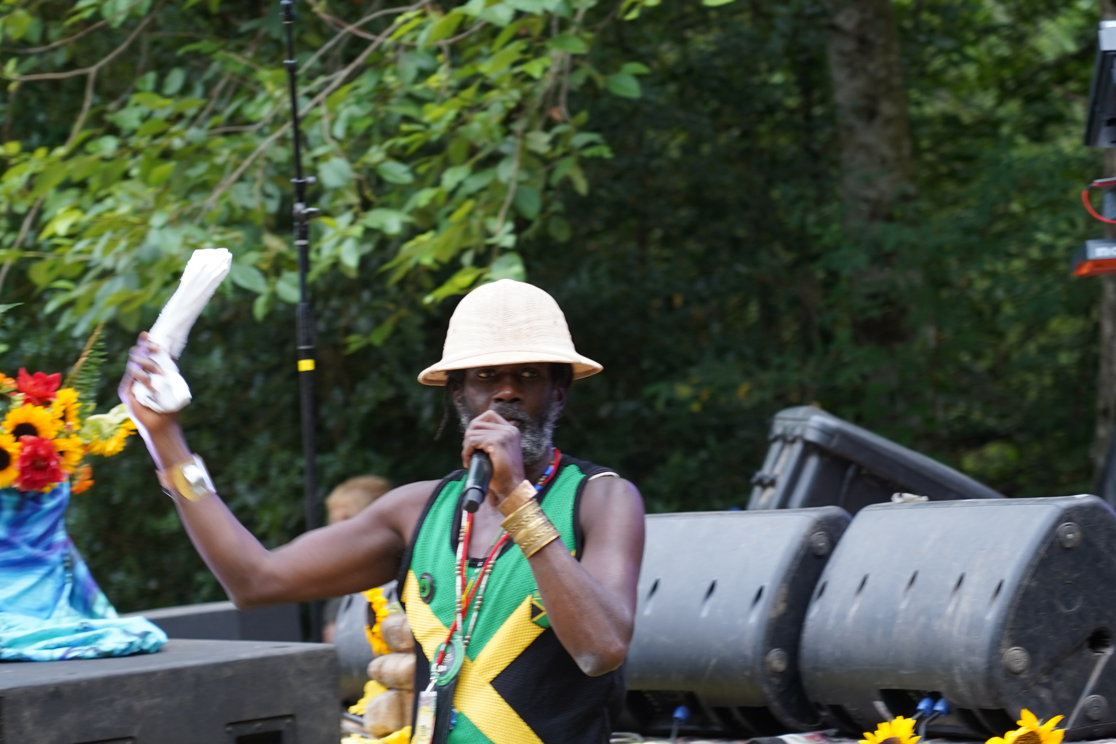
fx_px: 4680
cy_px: 533
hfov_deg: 13.6
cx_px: 551
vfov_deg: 9.1
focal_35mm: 151
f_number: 4
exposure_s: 1/160
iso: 500
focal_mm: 105
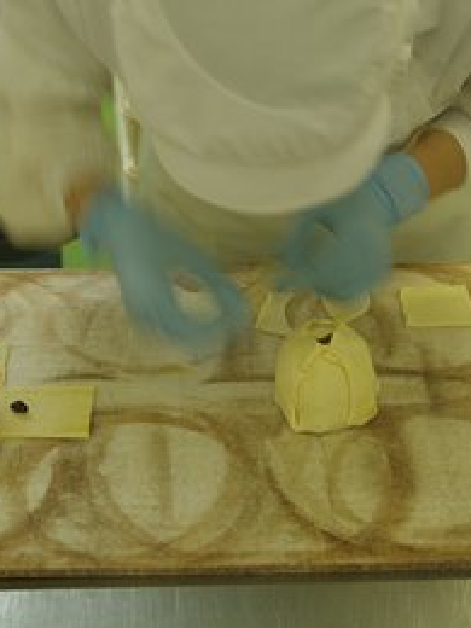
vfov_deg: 22.5
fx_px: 1578
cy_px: 255
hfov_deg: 17.0
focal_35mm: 87
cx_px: 237
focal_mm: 31
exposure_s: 1/8
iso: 100
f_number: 3.5
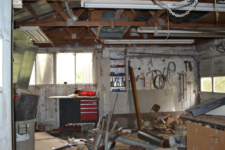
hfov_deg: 57.2
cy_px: 75
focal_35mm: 33
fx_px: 206
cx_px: 112
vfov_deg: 40.0
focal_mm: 22
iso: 1400
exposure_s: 1/60
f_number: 3.8
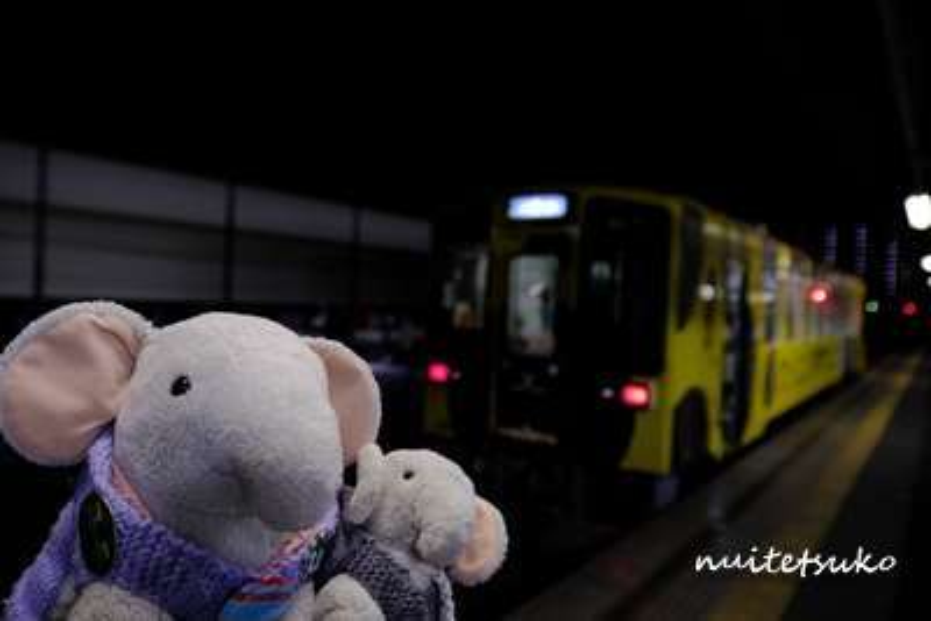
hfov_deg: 67.4
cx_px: 466
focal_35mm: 27
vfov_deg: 48.0
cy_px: 310
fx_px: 698
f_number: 4
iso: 800
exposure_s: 1/30
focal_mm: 18
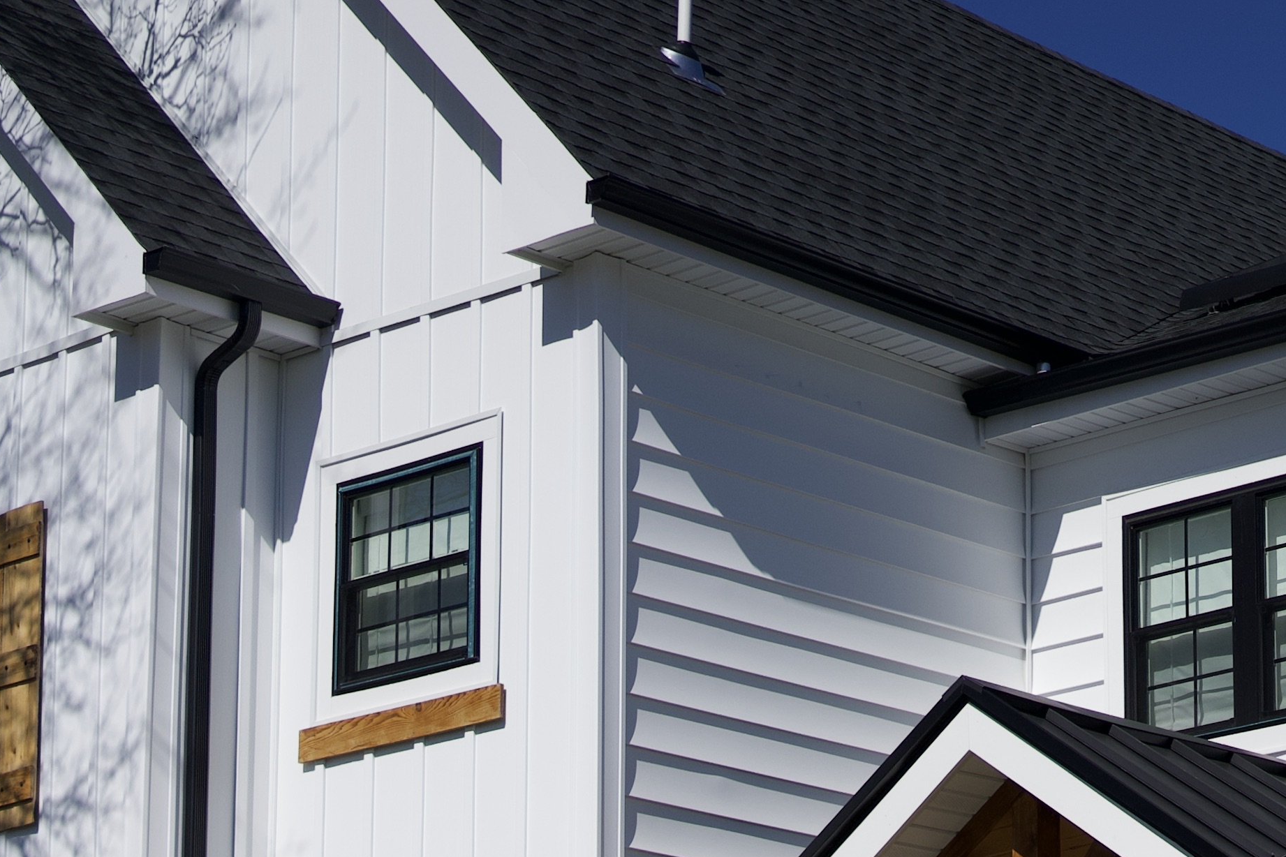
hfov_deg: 17.3
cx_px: 1449
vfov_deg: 11.8
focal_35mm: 114
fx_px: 4072
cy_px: 1038
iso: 125
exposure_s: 1/8000
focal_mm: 35
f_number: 2.2
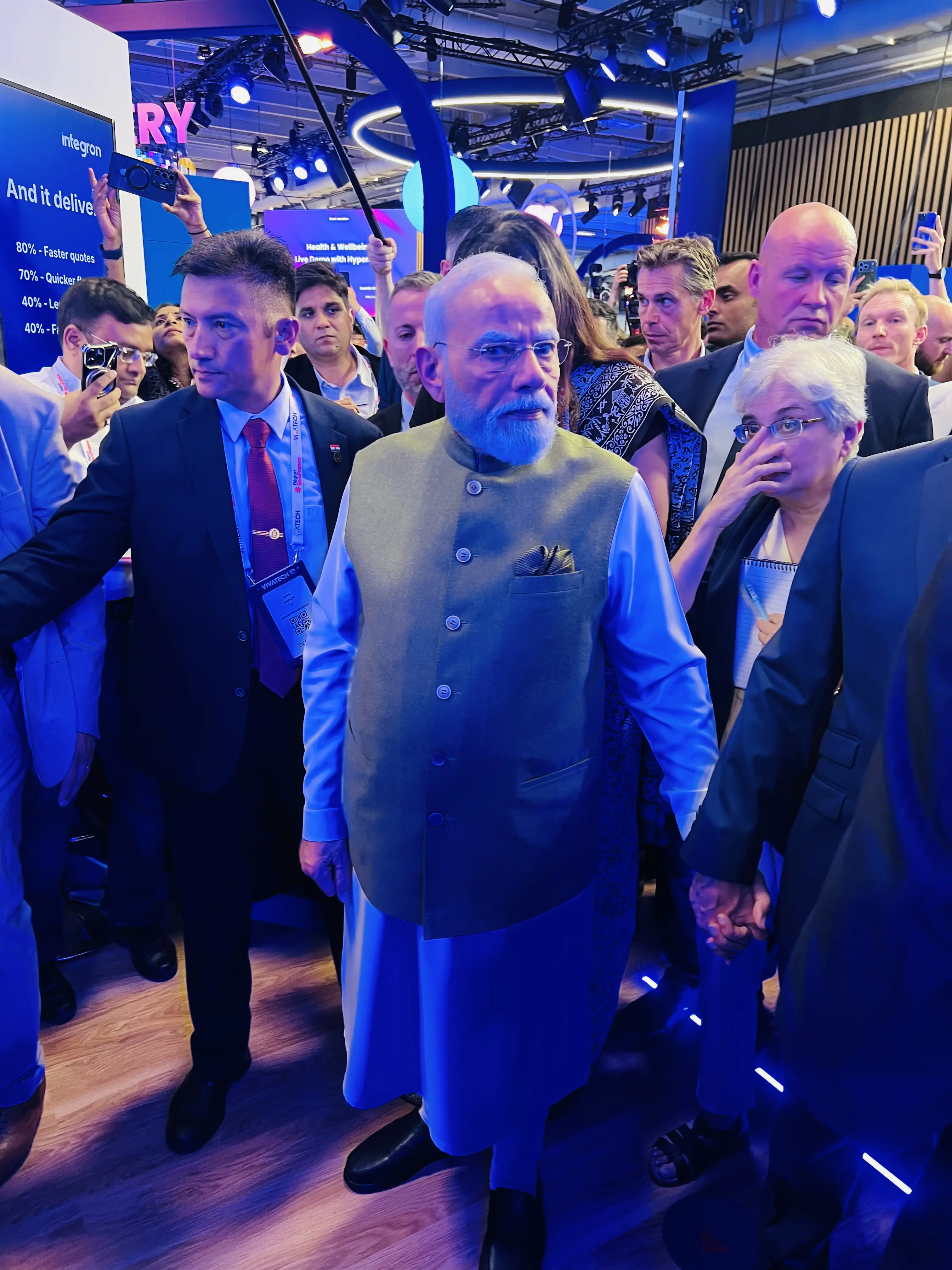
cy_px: 635
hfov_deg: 53.1
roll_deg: -1.1
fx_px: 953
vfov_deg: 67.3
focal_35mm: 26
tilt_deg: -15.2
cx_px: 476
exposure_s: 1/50
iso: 160
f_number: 1.5
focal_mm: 5.7
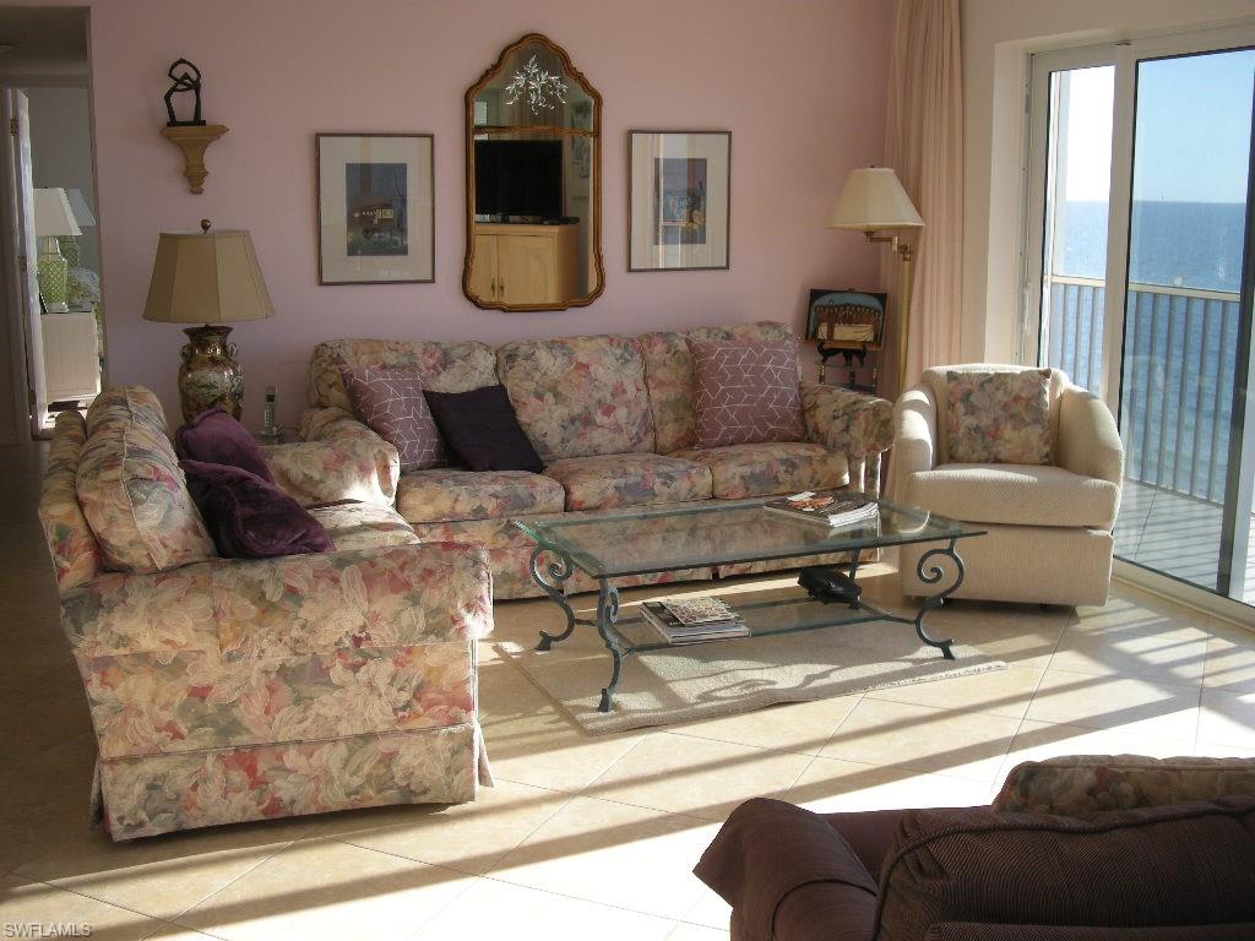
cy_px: 470
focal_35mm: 37
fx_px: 1341
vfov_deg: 38.7
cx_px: 628
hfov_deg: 50.1
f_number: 2.8
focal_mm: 7.9
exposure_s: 1/83
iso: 64
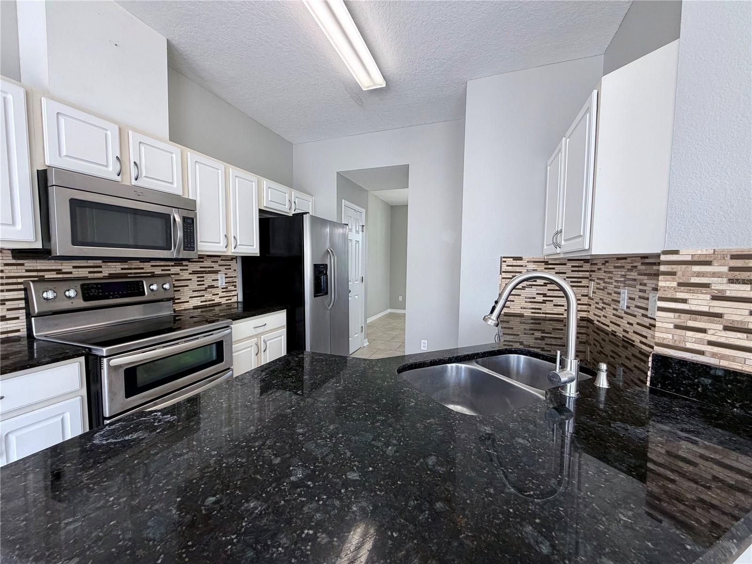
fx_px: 304
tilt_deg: -3.8
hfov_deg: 102.1
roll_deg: -0.3
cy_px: 282
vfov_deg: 85.7
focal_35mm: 14
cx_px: 376
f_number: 2.2
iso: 160
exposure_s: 1/120
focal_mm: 2.22
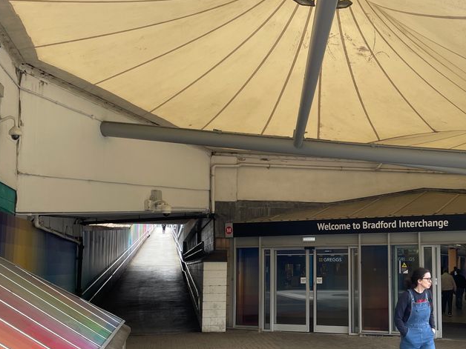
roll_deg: +1.8
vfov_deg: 31.4
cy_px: 221
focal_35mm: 46
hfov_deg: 40.1
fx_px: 619
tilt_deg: +5.8
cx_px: 349
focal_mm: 4.2
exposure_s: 1/498
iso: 32
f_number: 1.6
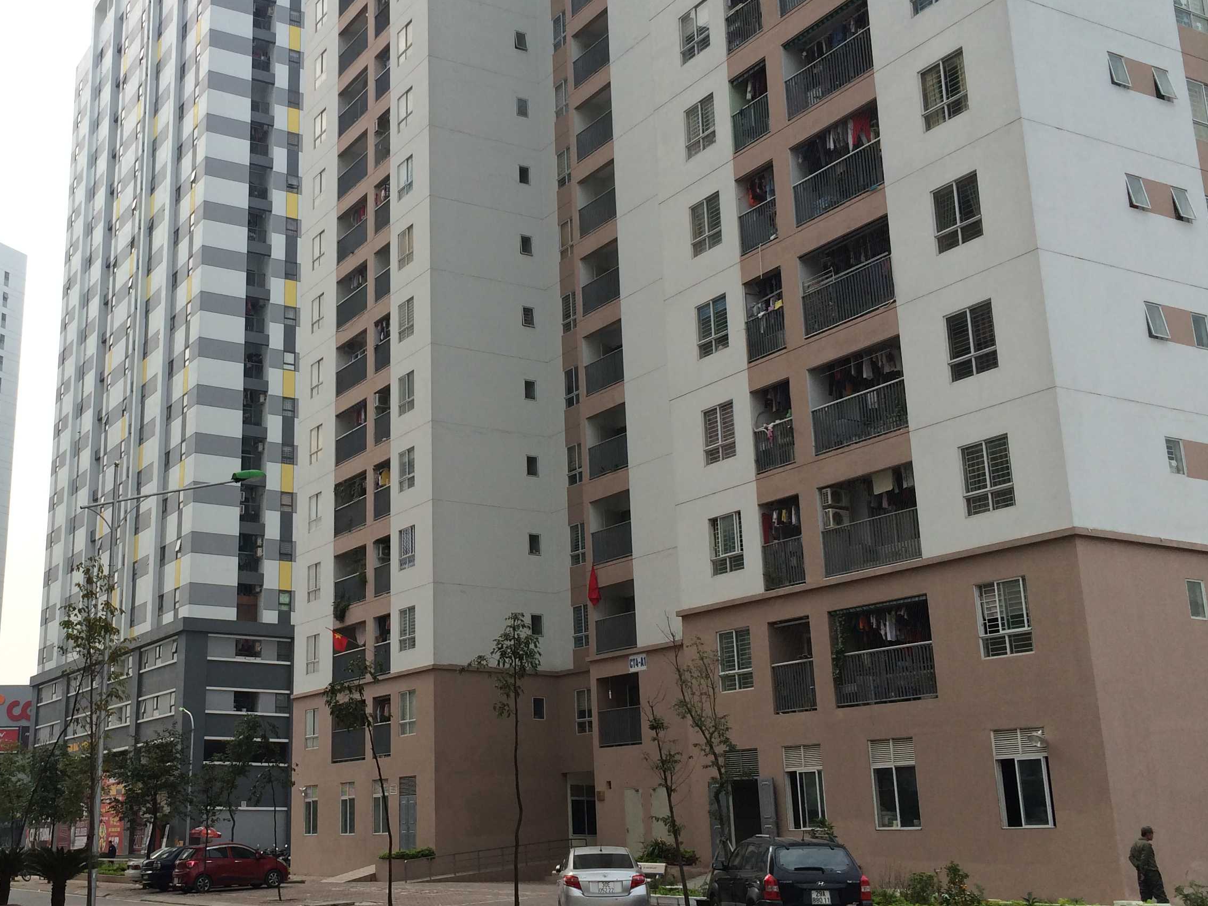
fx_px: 1501
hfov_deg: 43.0
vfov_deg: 33.6
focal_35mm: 43
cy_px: 426
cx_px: 370
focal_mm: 4.12
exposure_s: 1/1172
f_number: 2.2
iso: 32
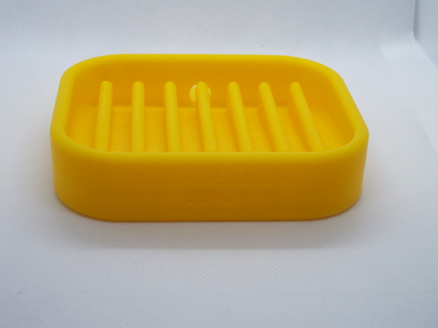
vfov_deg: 21.0
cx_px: 219
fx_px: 886
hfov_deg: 27.8
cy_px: 164
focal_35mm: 70
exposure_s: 1/233
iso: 80
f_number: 3.8
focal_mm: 11.6
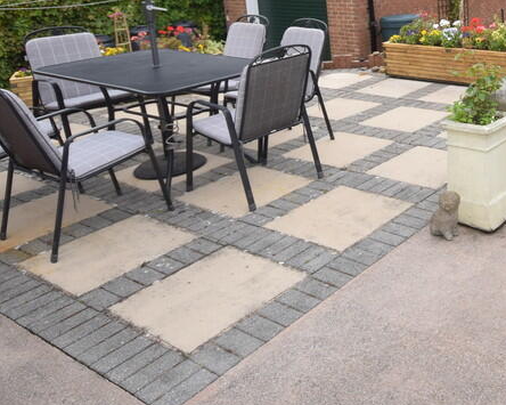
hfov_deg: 41.5
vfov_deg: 35.9
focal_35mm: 39
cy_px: 42
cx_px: 491
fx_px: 584
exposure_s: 1/200
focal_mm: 12
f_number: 8
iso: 100
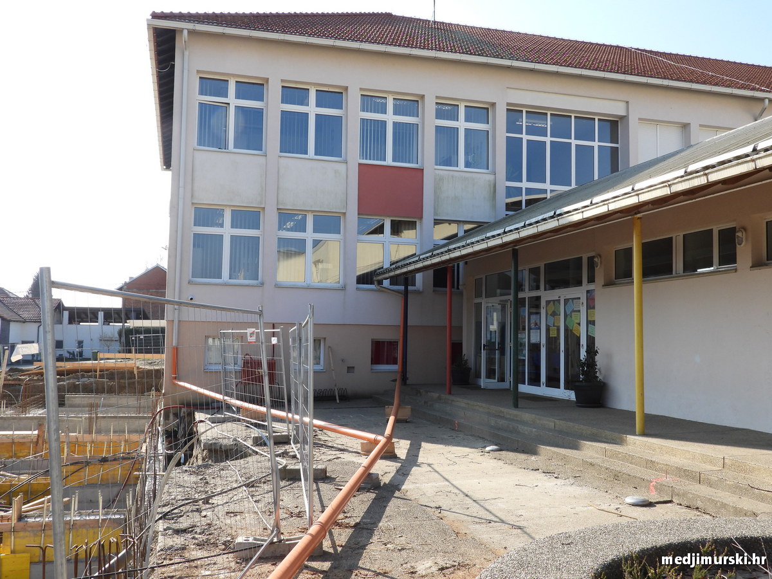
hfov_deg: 56.8
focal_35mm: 32
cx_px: 386
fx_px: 714
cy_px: 290
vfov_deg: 44.2
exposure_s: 1/640
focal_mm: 5.8
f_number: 3.2
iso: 100
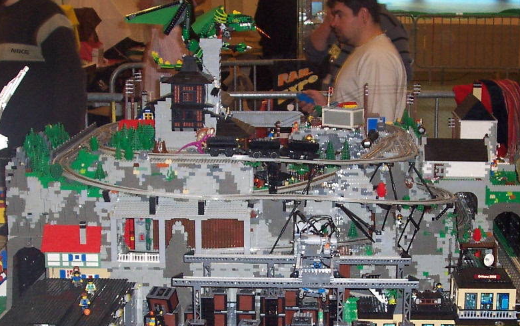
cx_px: 297
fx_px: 1063
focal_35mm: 75
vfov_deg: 17.3
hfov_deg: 27.5
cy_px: 241
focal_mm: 7
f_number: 3
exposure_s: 1/60
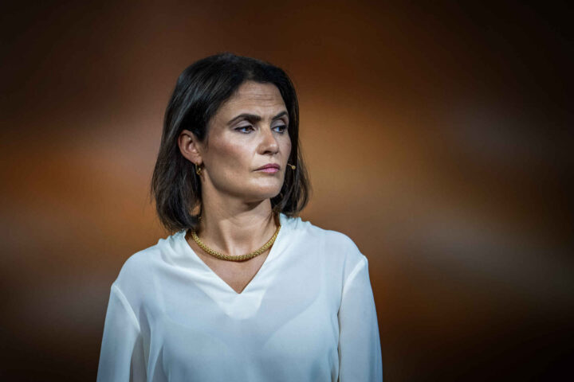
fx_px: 4783
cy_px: 191
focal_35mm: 300
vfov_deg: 4.6
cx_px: 287
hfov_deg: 6.9
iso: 640
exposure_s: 1/250
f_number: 2.8
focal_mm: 200
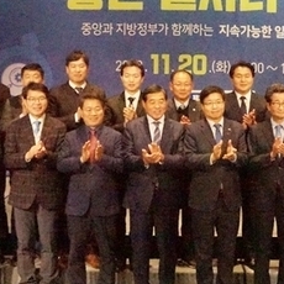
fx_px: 724
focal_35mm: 78
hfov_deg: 22.1
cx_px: 177
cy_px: 68
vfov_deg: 22.0
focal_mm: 22
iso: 25600
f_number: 4.5
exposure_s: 1/1600
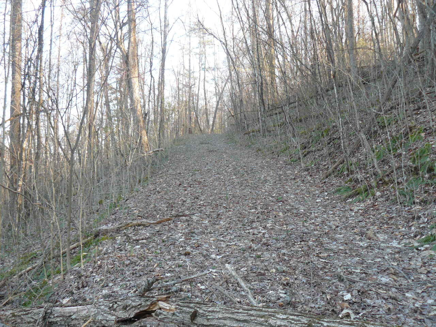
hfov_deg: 51.4
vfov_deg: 39.7
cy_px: 164
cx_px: 218
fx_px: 453
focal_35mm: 36
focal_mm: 6
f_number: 2.8
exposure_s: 1/60
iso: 100
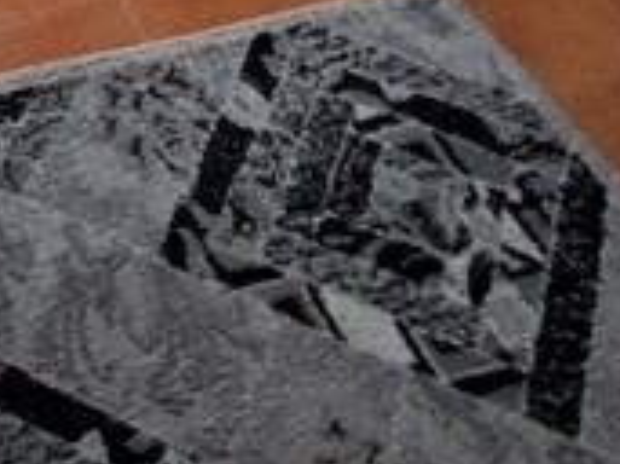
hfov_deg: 23.5
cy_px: -772
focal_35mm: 78
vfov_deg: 12.6
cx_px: -58
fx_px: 1396
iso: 200
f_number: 2.2
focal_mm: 1.74
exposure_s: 1/50
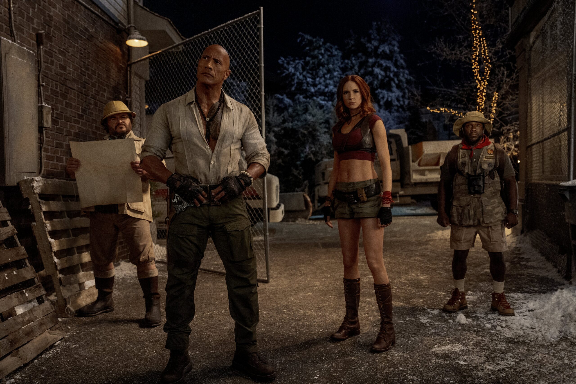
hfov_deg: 61.9
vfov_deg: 43.6
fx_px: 480
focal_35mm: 30
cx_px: 288
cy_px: 192
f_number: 2.8
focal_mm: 30
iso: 3200
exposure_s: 1/60
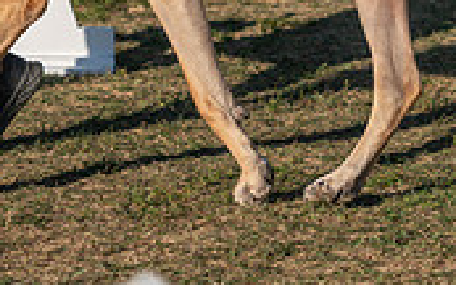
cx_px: 69
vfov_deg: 5.2
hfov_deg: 8.4
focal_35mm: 250
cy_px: -210
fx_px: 3106
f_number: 4.5
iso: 100
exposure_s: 1/1250
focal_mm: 73
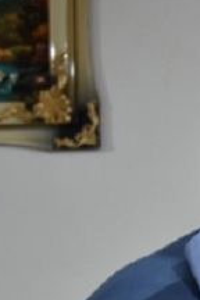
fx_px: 998
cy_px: 250
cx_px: 504
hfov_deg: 9.9
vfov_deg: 16.9
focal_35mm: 120
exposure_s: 1/80
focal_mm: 23
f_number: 4.5
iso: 800
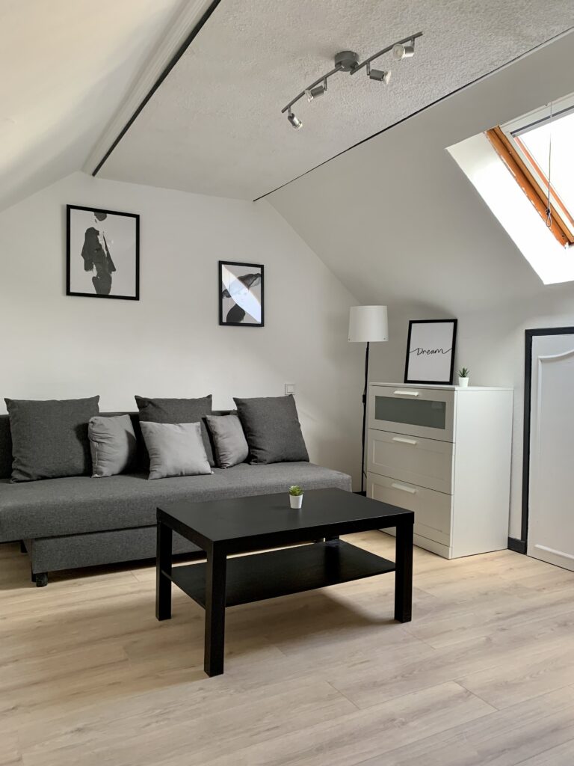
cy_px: 383
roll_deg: -0.8
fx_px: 575
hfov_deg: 53.1
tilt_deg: -0.6
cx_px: 287
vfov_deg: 67.3
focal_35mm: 26
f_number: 1.8
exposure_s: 1/60
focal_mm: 4.25
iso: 100
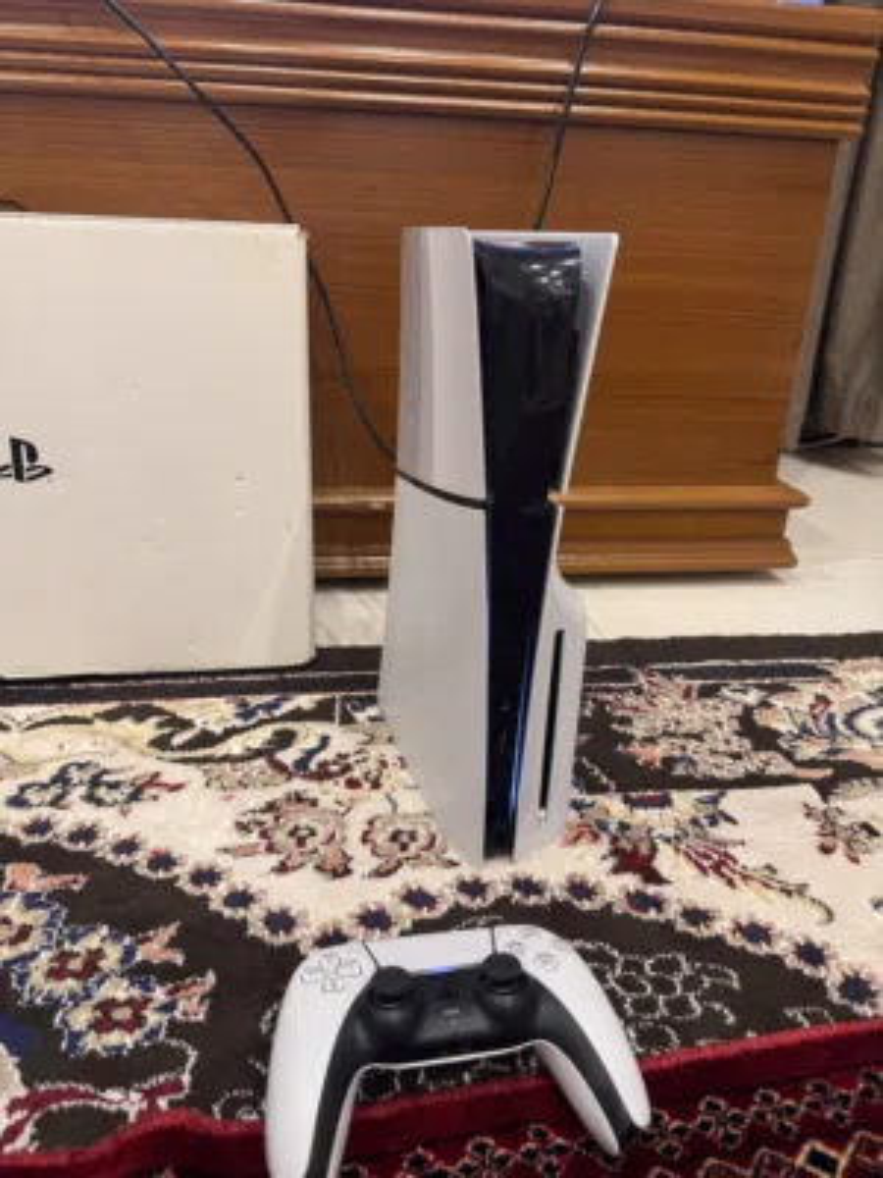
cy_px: 589
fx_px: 816
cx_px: 442
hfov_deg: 56.8
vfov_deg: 71.6
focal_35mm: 24
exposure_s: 1/50
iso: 400
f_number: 1.78
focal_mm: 6.76
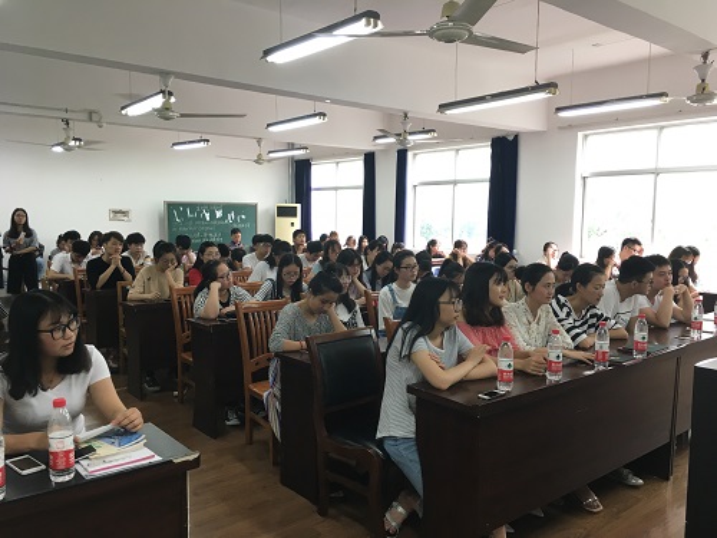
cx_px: 358
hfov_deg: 61.7
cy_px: 269
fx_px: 601
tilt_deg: -5.2
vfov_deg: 48.2
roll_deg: +0.7
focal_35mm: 29
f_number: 2.2
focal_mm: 4.15
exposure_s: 1/33
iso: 64
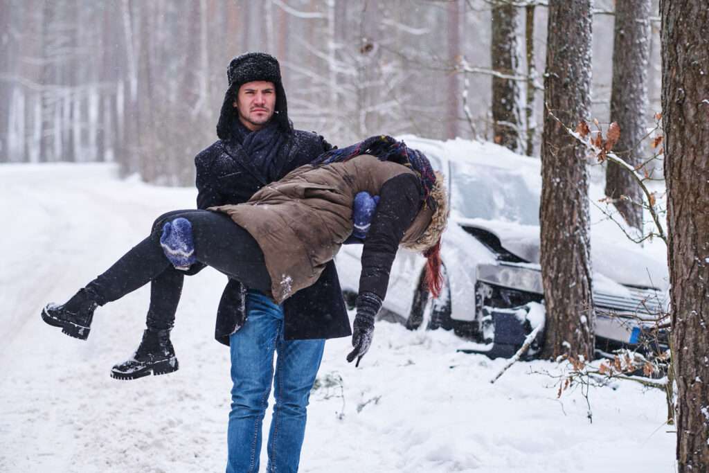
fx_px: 1654
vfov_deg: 16.3
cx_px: 354
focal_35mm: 84
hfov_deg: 24.2
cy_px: 236
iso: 400
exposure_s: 1/1000
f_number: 2.2
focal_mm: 56
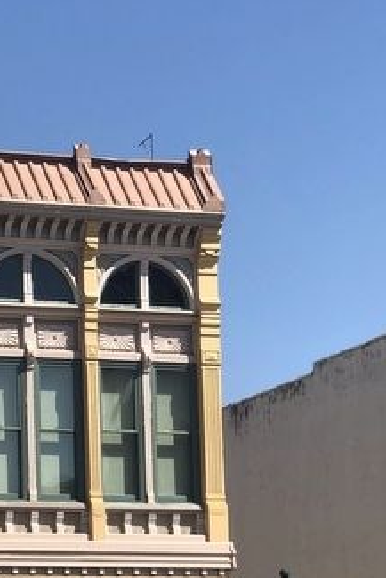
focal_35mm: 133
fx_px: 2137
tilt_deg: +7.5
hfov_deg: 10.1
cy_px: 507
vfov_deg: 15.3
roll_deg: +0.8
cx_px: -103
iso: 16
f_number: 2.4
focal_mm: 6
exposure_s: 1/1080
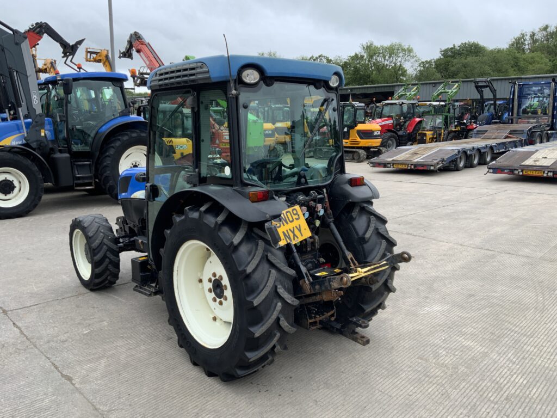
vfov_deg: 48.2
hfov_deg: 61.7
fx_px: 467
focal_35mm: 29
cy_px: 209
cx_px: 278
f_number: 1.8
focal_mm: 3
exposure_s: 1/122
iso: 20
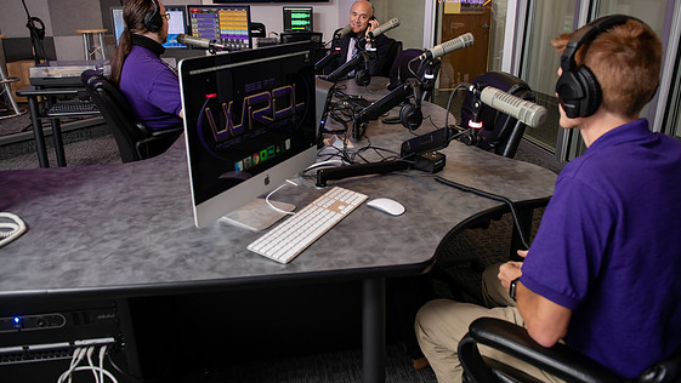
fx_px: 470
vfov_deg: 44.2
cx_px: 344
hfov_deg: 71.9
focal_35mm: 26
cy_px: 151
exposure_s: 1/125
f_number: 4
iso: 1000
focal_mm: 24
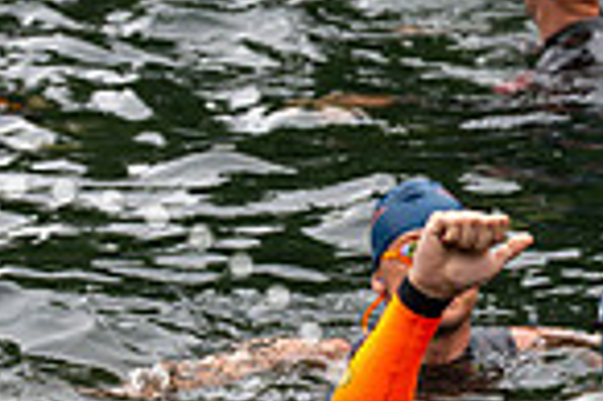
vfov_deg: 4.9
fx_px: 4668
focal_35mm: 279
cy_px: 353
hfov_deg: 7.3
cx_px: 657
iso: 320
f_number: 4
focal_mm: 70
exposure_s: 1/800
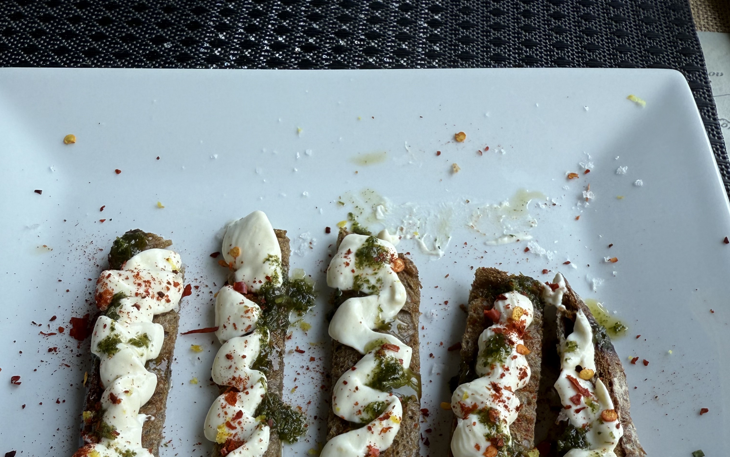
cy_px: 420
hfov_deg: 56.7
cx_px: 365
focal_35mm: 34
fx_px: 676
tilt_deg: -59.9
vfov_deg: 34.9
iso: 40
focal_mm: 2.22
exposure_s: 1/266
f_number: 2.2
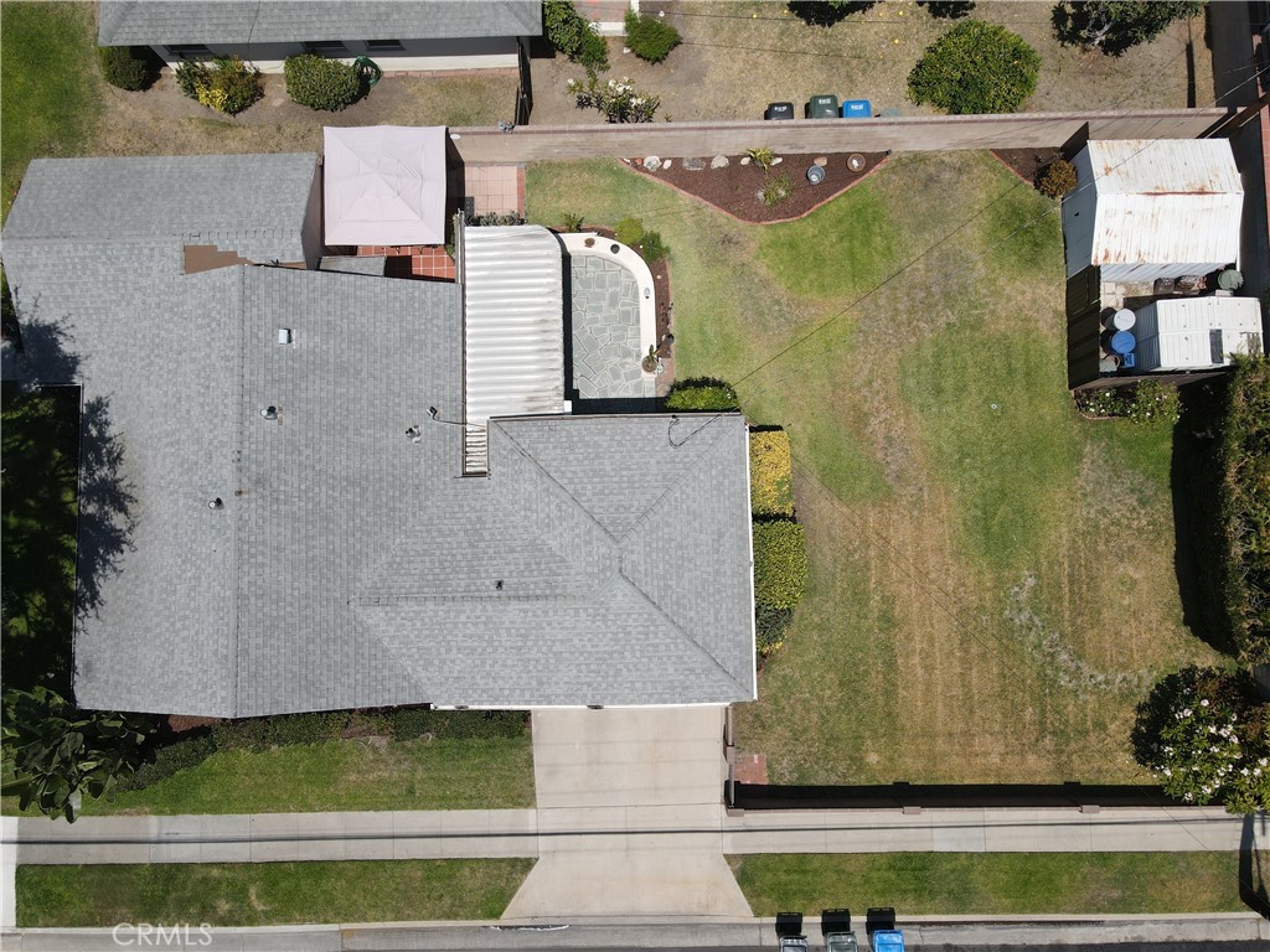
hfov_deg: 71.6
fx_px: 881
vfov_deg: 56.8
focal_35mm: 24
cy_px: 476
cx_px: 635
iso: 100
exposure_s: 1/1000
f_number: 2.8
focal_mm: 4.5
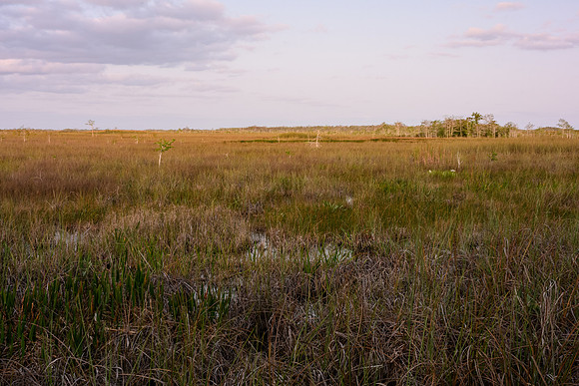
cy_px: 198
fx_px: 844
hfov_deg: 37.9
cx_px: 290
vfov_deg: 25.8
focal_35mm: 52
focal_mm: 51
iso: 640
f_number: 14
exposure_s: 4
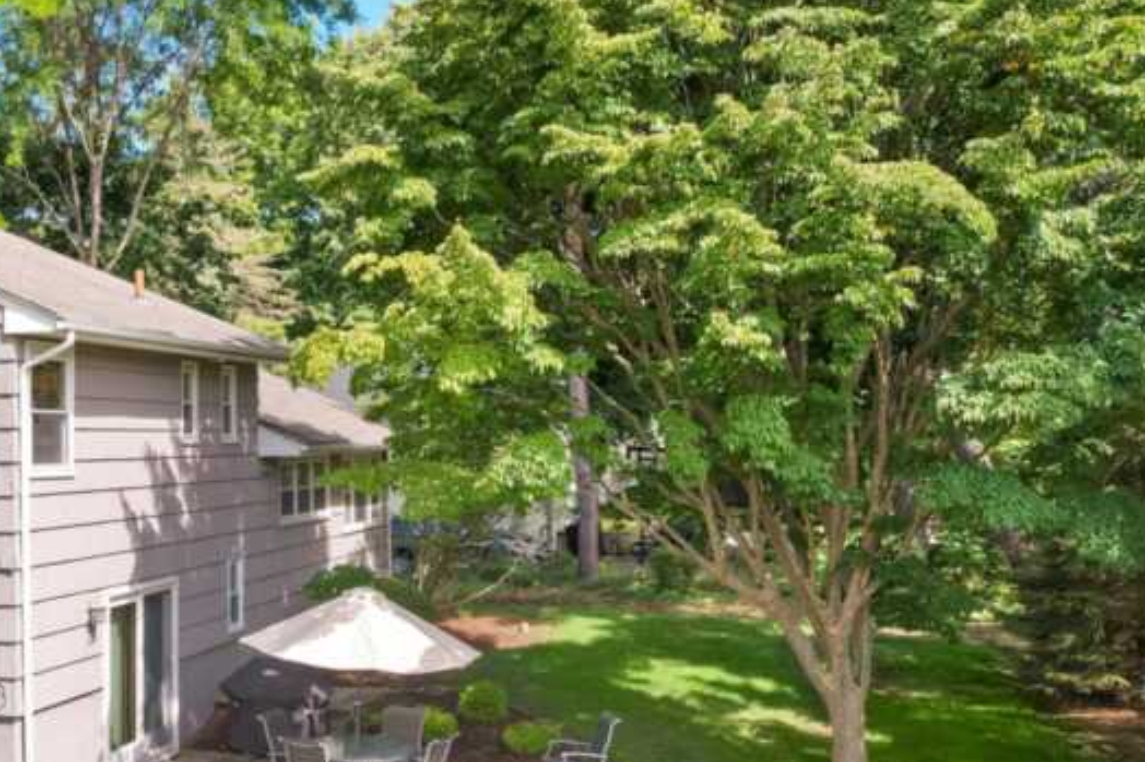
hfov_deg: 42.7
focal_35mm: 43
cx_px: 179
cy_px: 422
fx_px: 1367
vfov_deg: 31.1
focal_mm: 8.38
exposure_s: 1/200
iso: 100
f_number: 2.8
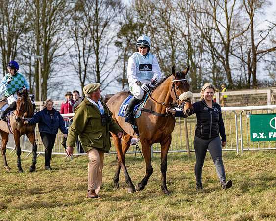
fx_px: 1023
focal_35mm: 125
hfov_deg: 15.4
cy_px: 97
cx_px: 144
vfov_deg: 12.3
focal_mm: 98
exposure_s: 1/5000
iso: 800
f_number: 4
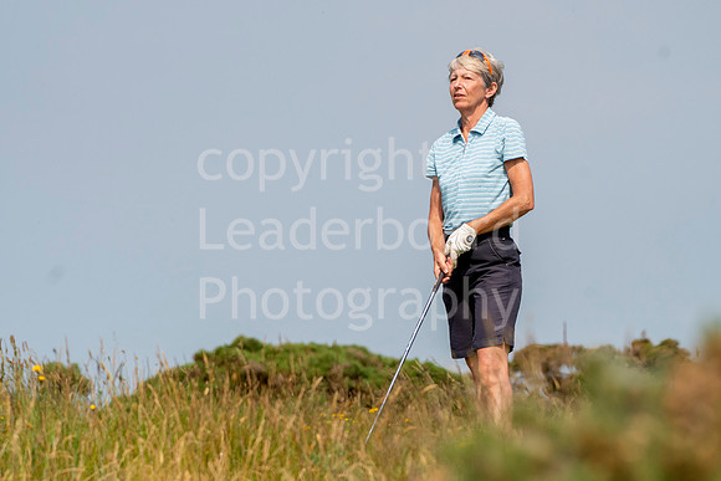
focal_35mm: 300
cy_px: 240
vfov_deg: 4.6
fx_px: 6009
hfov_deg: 6.9
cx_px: 360
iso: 500
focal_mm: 200
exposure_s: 1/2500
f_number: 6.3
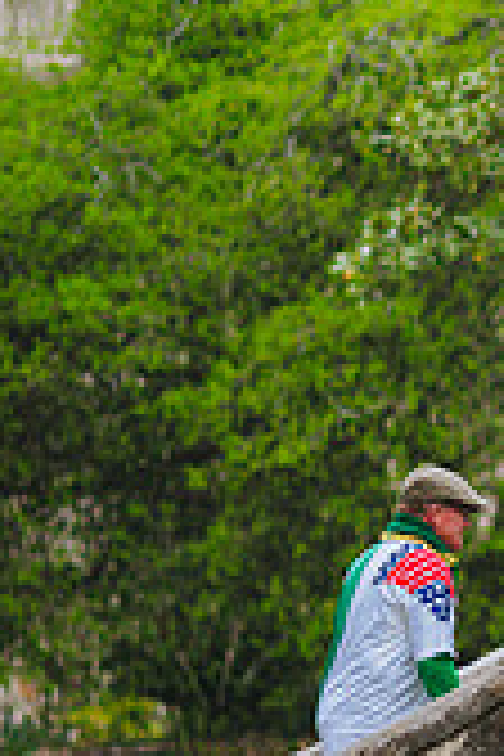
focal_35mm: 294
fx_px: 6174
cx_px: 1156
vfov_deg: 7.0
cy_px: 490
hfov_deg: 4.6
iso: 400
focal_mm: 85
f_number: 1.6
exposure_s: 1/2500
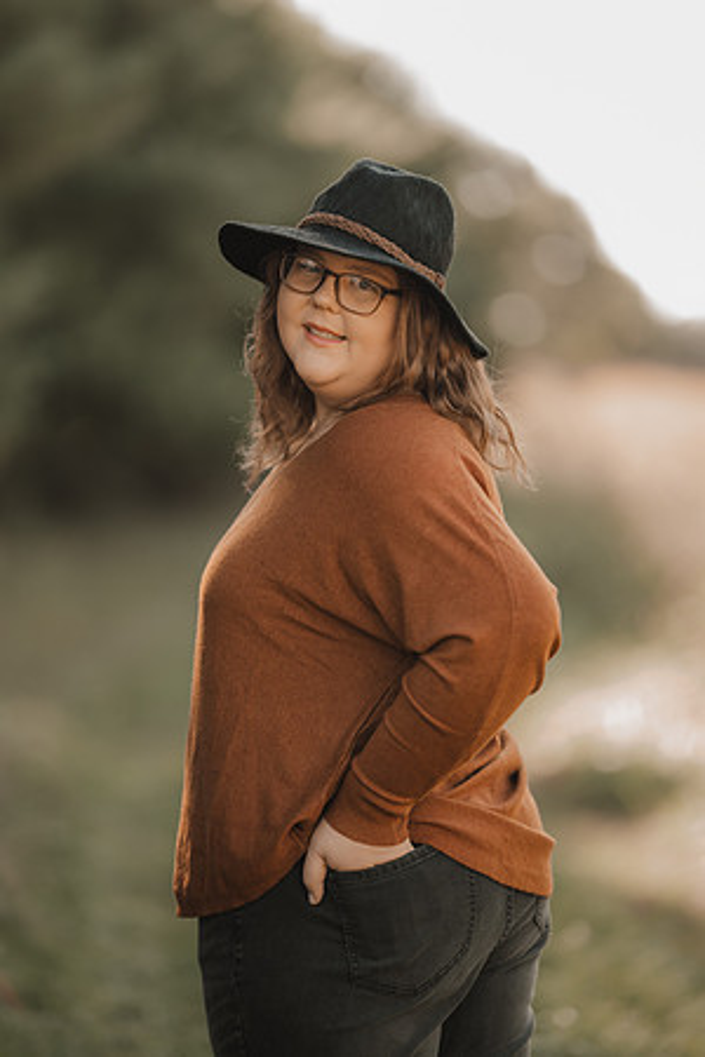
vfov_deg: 19.5
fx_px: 3084
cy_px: 528
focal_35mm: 105
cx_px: 352
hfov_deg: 13.0
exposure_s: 1/640
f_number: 1.4
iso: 160
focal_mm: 105
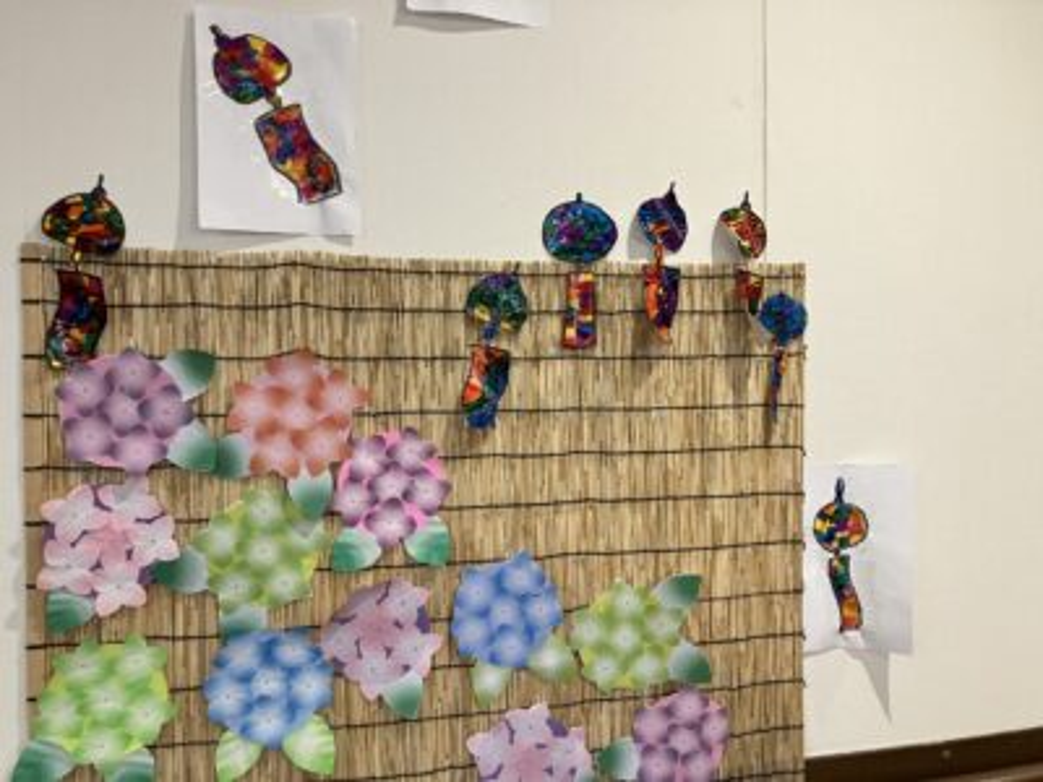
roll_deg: +1.4
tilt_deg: +0.8
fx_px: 844
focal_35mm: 28
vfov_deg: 49.7
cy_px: 391
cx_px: 522
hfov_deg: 63.4
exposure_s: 1/60
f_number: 1.8
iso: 125
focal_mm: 3.99
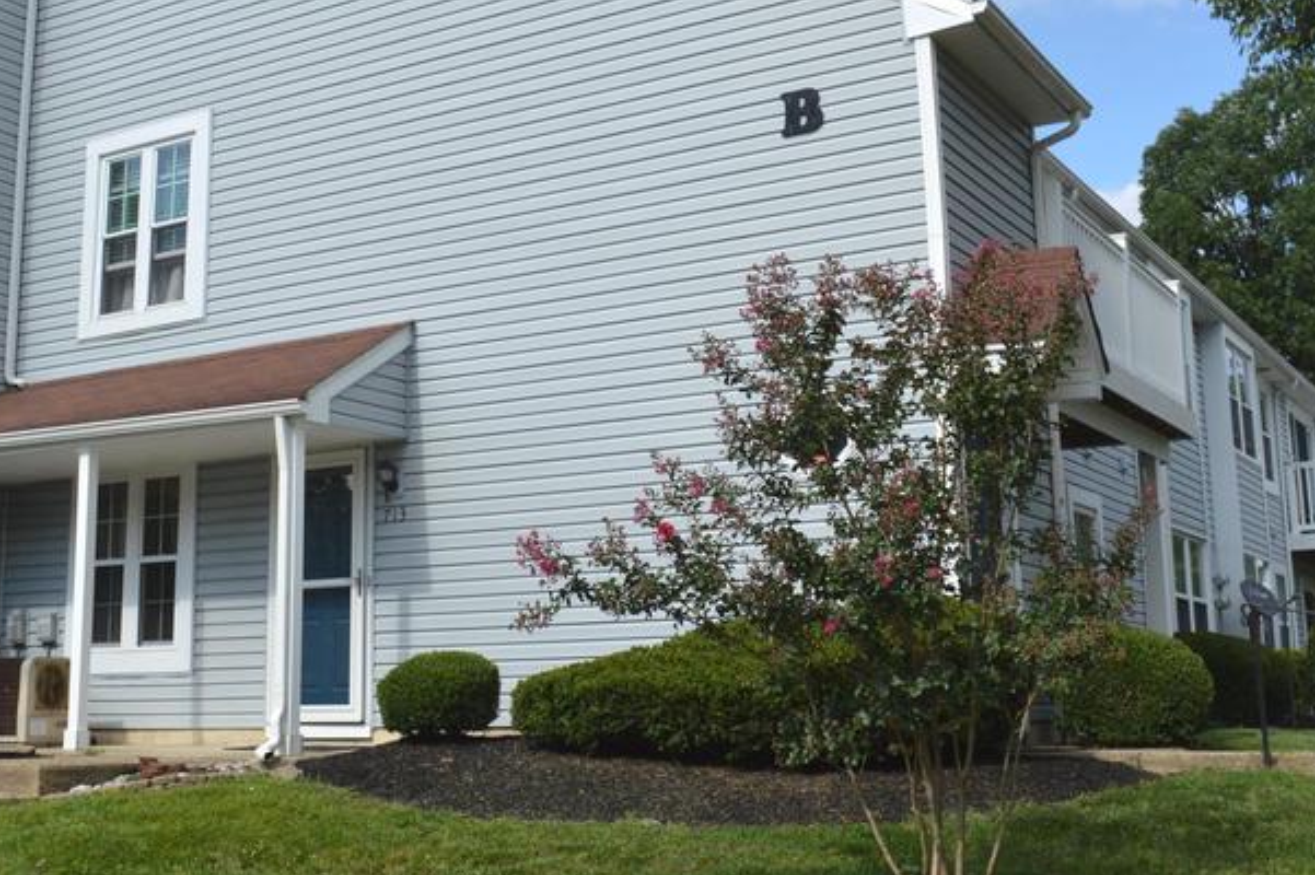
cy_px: 342
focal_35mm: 46
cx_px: 560
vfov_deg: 29.1
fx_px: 1679
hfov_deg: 42.7
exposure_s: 1/200
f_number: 8
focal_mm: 18
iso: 100
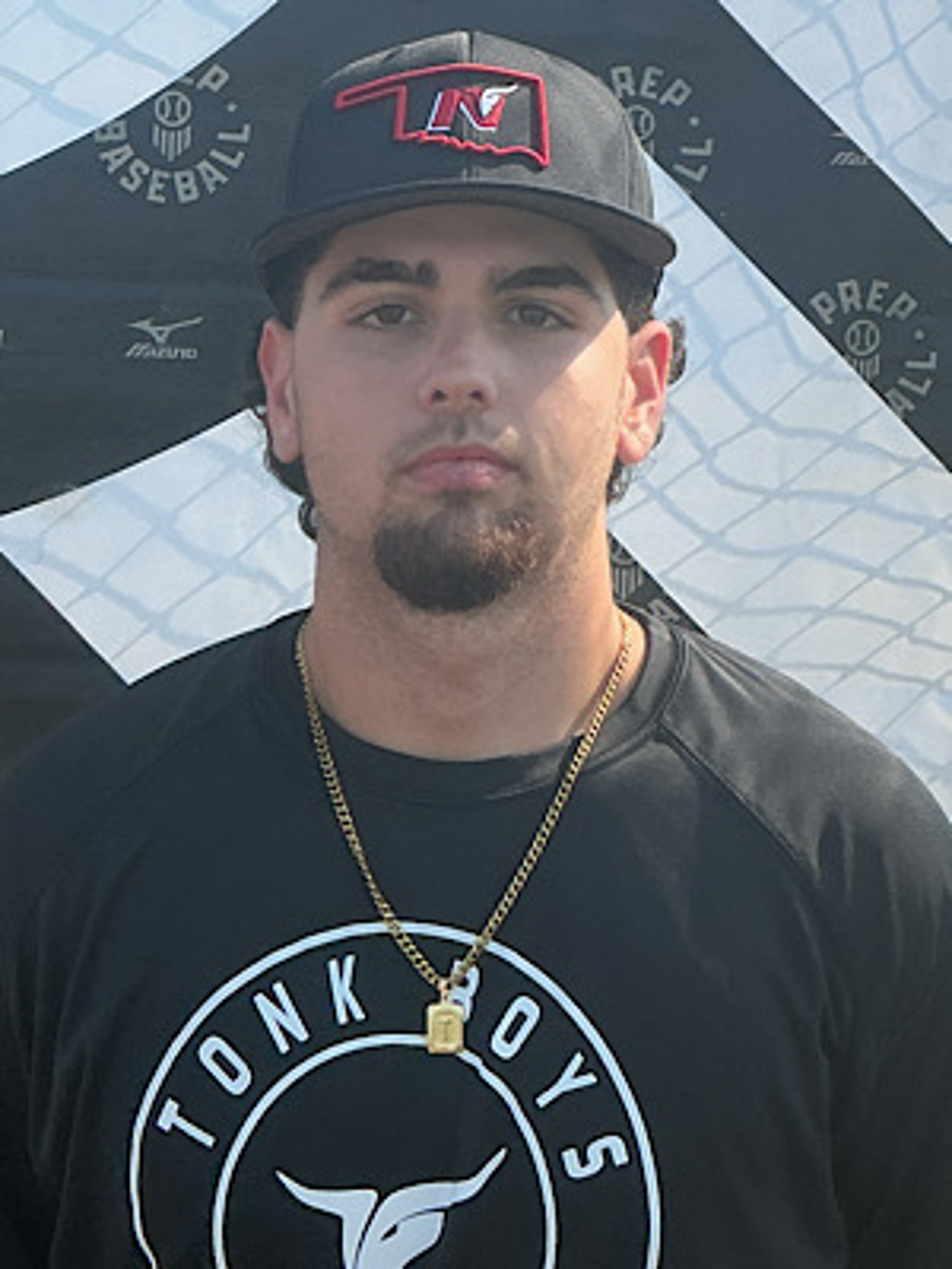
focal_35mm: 29
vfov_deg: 61.7
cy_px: 634
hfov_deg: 48.2
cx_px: 476
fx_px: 1063
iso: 25
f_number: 1.8
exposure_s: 1/912
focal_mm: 3
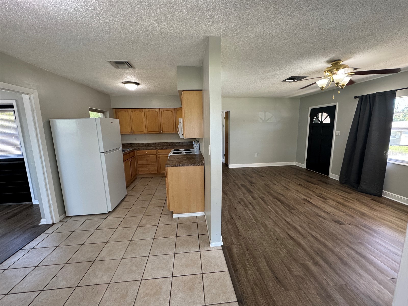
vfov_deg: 85.7
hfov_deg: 102.1
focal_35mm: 14
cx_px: 204
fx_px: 165
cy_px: 153
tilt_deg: -10.1
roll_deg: +0.8
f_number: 2.2
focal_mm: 2.22
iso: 250
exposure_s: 1/120
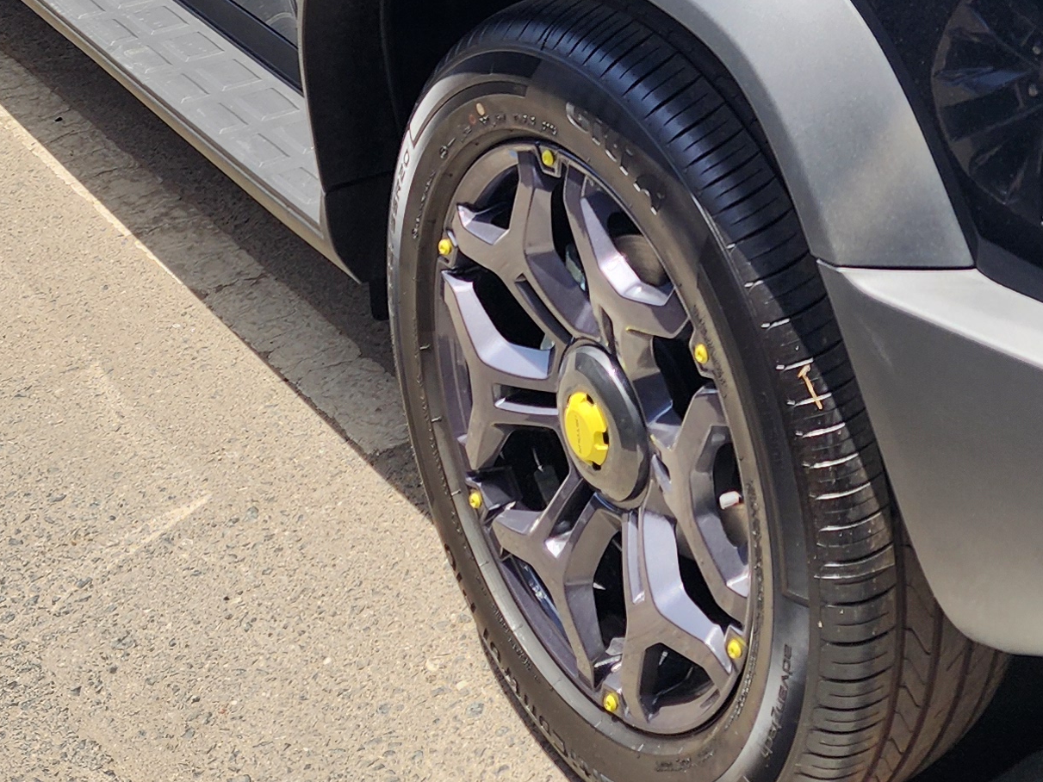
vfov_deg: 18.0
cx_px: 1031
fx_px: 2290
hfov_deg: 24.5
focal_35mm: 76
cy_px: -262
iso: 12
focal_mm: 6.4
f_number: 1.8
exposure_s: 1/557
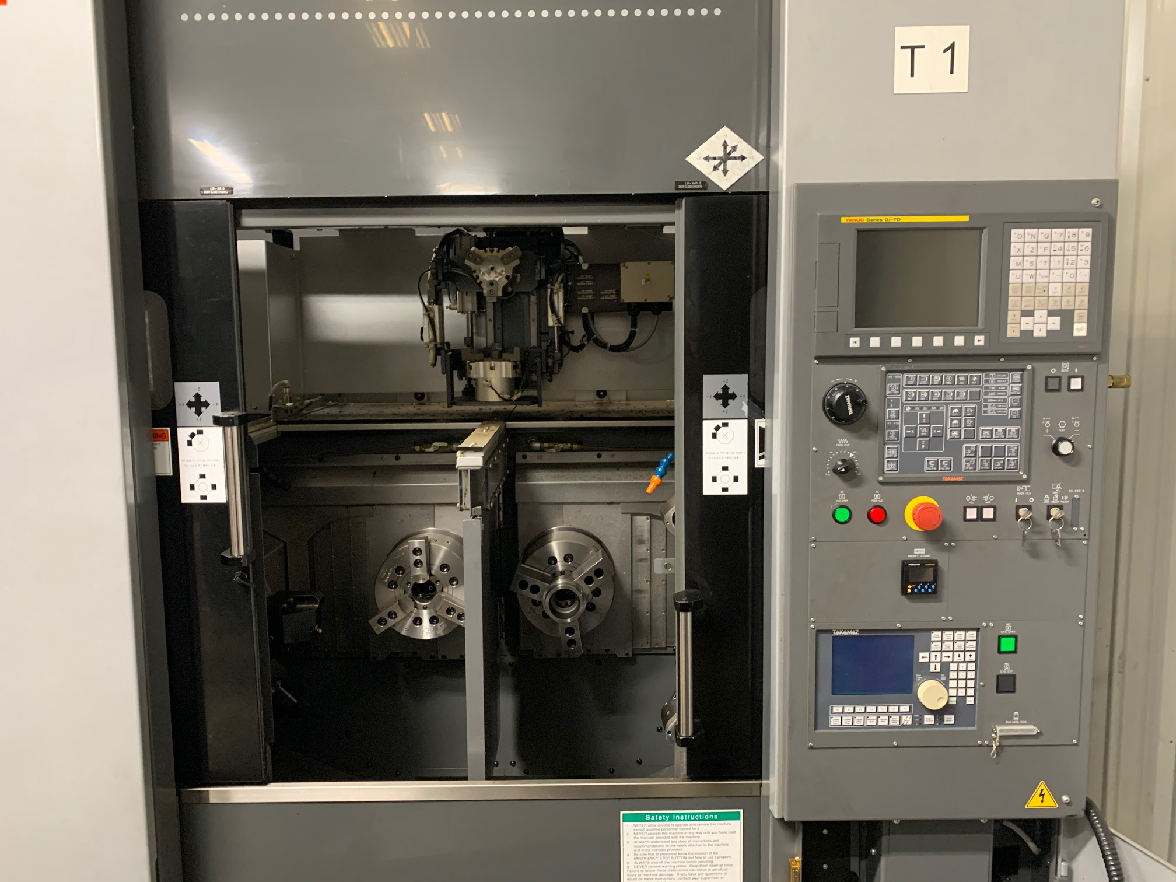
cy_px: 441
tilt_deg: -7.4
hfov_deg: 67.3
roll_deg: +1.1
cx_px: 588
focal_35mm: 26
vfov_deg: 53.1
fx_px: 883
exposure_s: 1/54
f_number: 1.8
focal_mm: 4.25
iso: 400
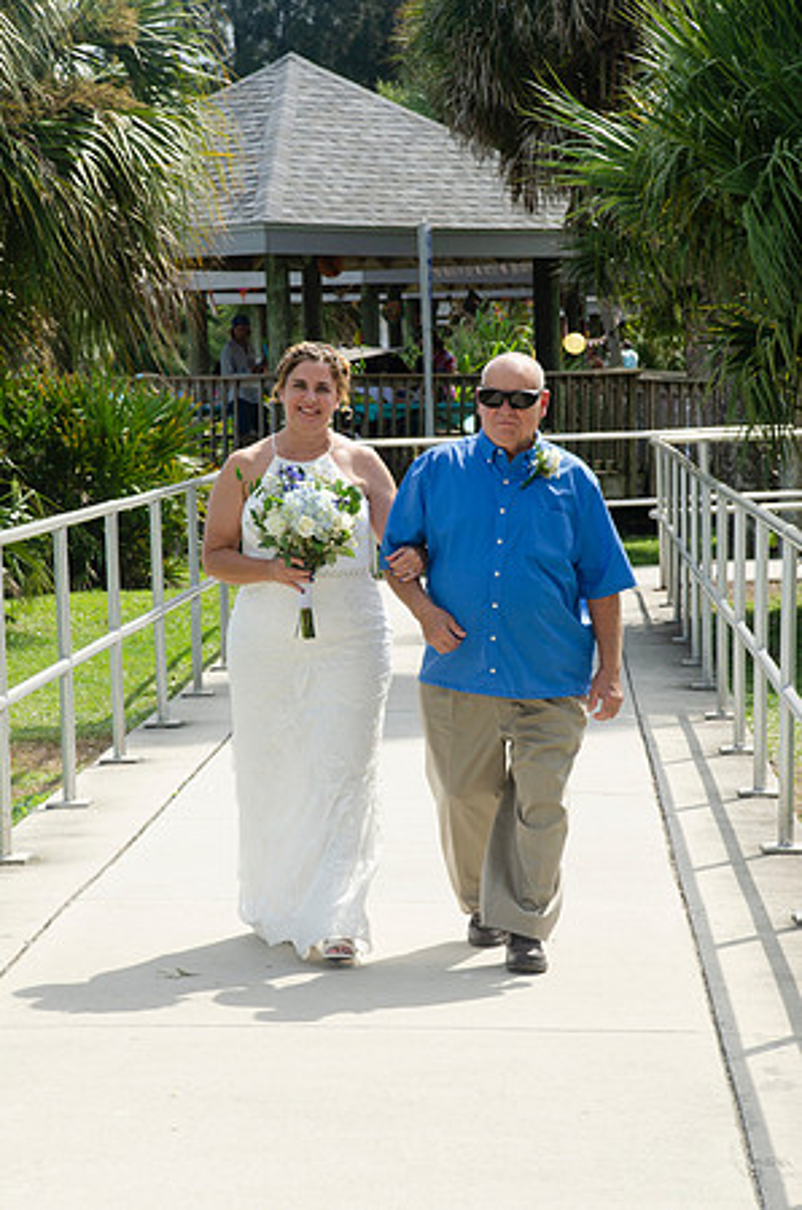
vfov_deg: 17.1
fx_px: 4028
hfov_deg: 11.4
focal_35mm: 120
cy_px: 605
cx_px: 401
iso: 100
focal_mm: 80
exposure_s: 1/250
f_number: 9
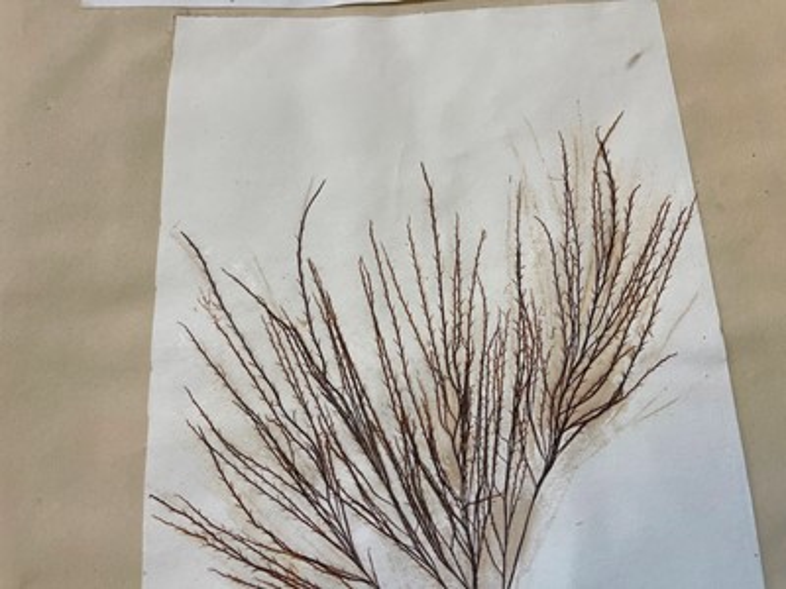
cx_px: 393
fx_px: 590
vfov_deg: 53.1
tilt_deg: -75.8
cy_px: 294
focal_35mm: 26
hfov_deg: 67.3
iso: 64
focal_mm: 5.1
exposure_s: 1/100
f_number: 1.6
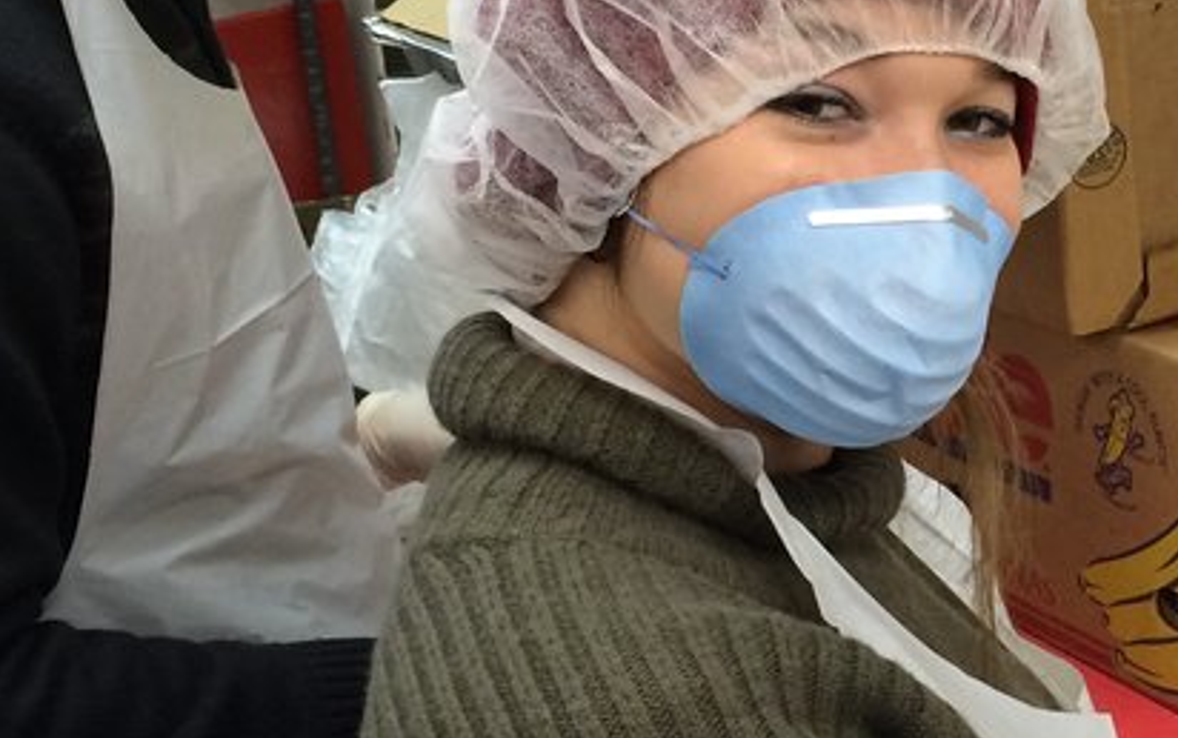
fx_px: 2538
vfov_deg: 16.5
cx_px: 1041
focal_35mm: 79
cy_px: 332
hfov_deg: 25.4
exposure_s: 1/30
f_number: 2.2
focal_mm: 4.12
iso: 64
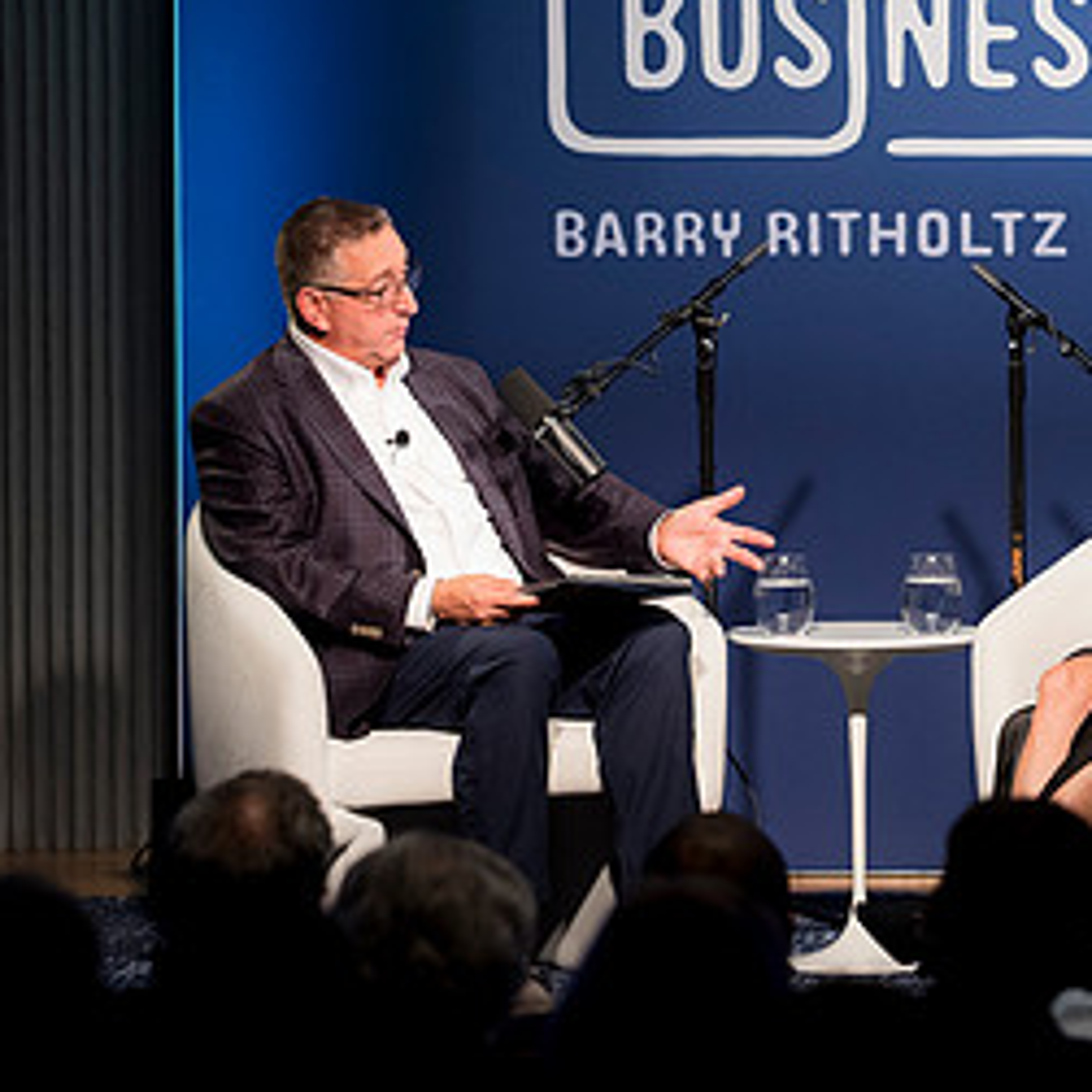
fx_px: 9244
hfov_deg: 6.7
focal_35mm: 259
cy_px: 256
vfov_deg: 6.8
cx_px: 962
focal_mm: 130
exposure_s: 1/125
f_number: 2.8
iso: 1250
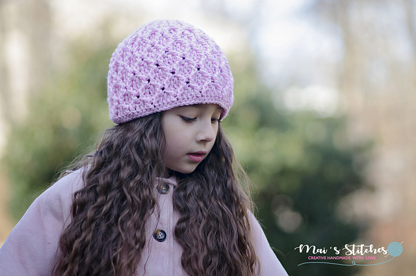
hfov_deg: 16.1
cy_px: 138
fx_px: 1470
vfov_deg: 10.7
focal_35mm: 128
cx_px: 208
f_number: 2
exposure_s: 1/640
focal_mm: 85
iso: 320
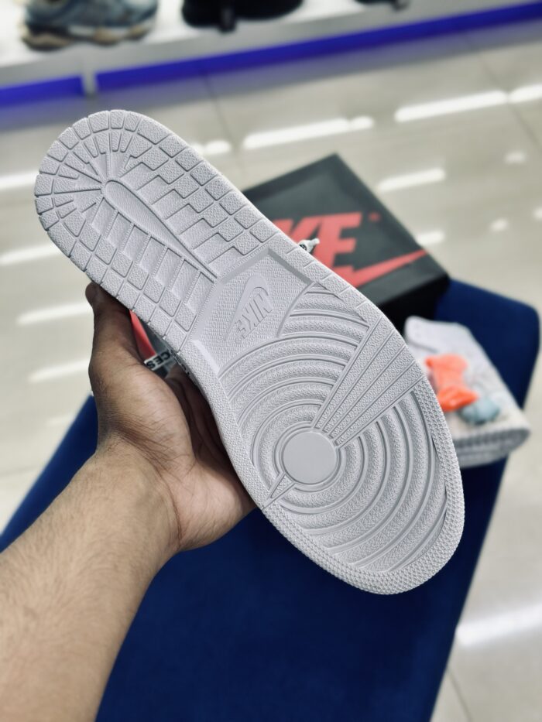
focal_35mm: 48
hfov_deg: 30.3
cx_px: 271
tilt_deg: -51.8
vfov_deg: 39.7
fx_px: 1002
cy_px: 361
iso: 64
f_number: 1.78
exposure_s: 1/106
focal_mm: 6.86
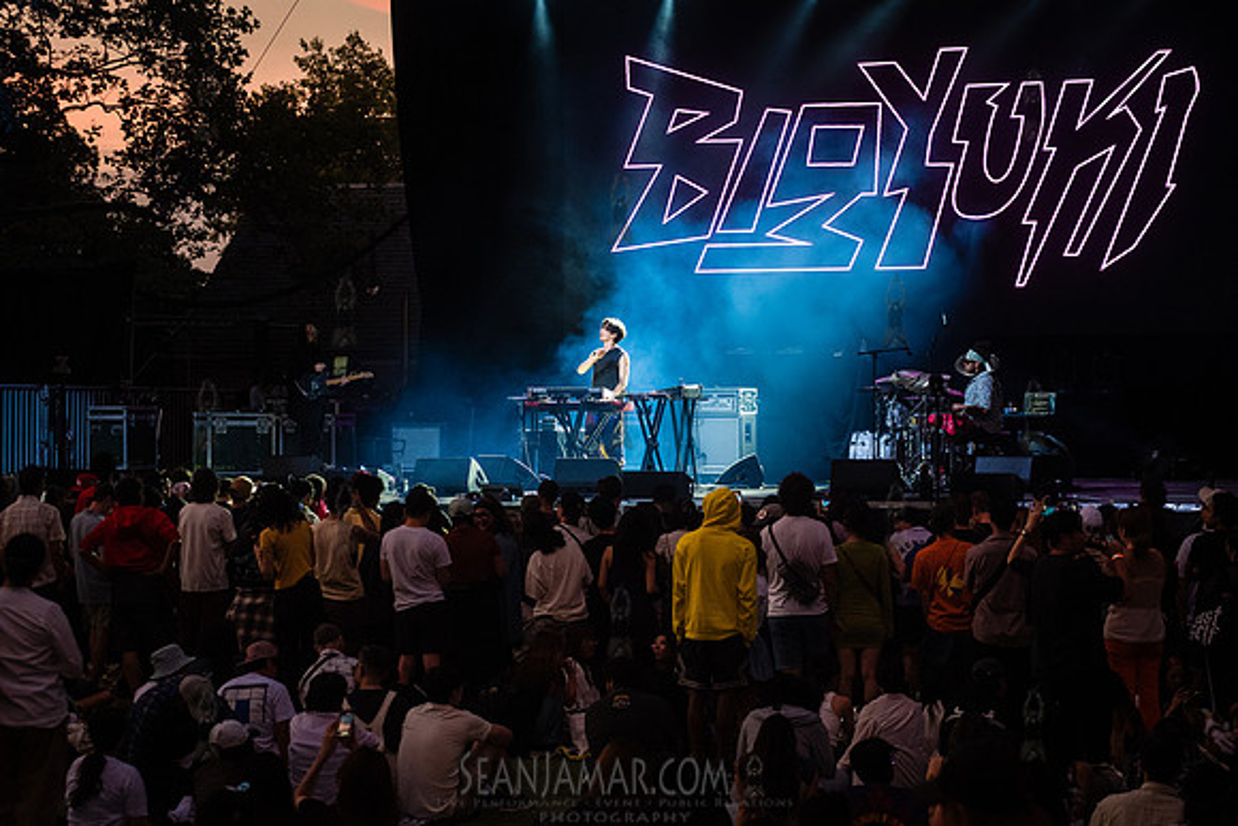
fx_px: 2815
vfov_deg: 16.7
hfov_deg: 24.8
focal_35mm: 82
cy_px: 413
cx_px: 619
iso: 5000
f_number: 4.5
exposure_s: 1/320
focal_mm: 80
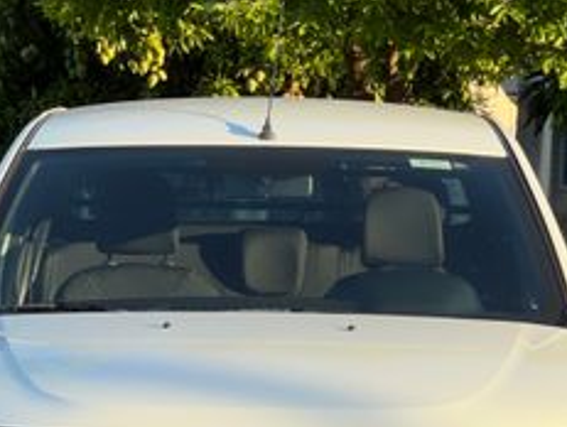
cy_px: 353
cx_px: 253
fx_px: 2576
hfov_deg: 12.6
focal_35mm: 157
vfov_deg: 9.5
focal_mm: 9
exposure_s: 1/115
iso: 25
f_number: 2.8
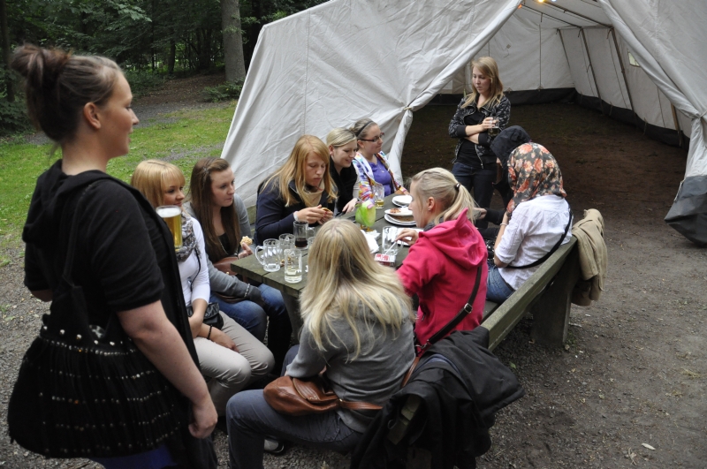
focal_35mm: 27
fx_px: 529
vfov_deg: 47.8
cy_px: 234
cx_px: 354
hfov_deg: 67.5
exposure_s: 1/60
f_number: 4
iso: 2000
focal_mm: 18
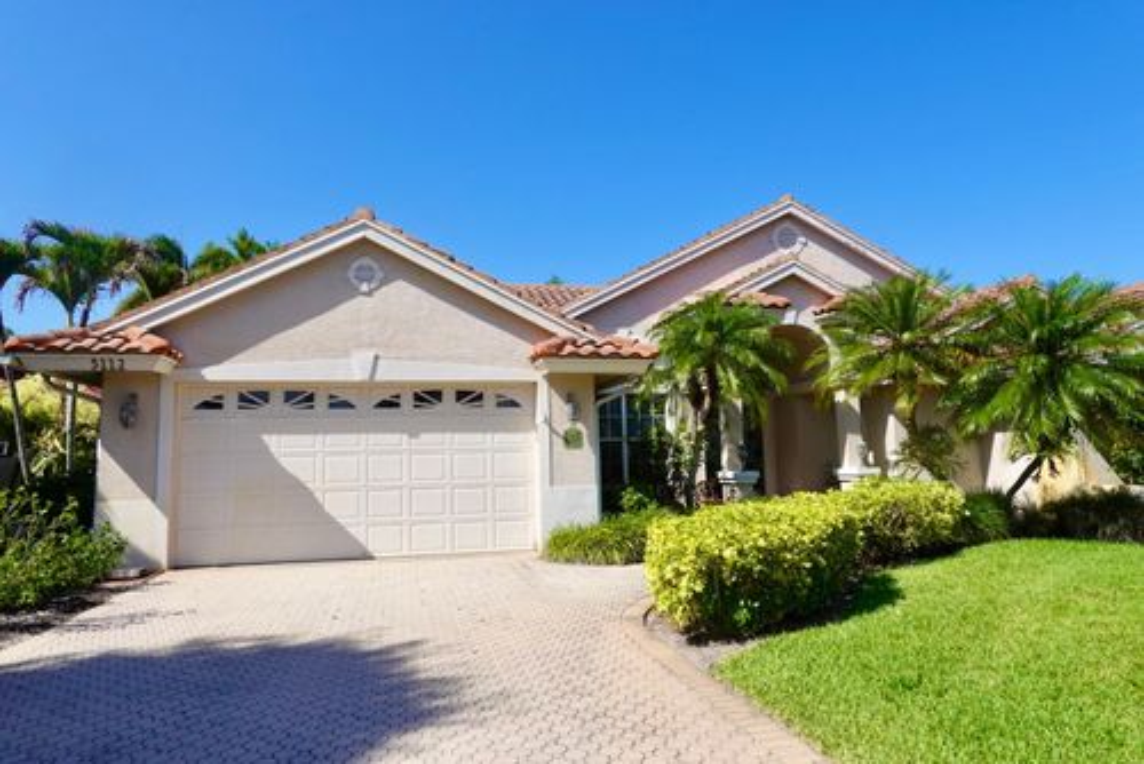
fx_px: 763
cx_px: 572
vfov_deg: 53.2
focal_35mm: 24
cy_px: 382
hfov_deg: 73.7
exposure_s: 1/400
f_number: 5.6
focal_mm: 9
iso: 100
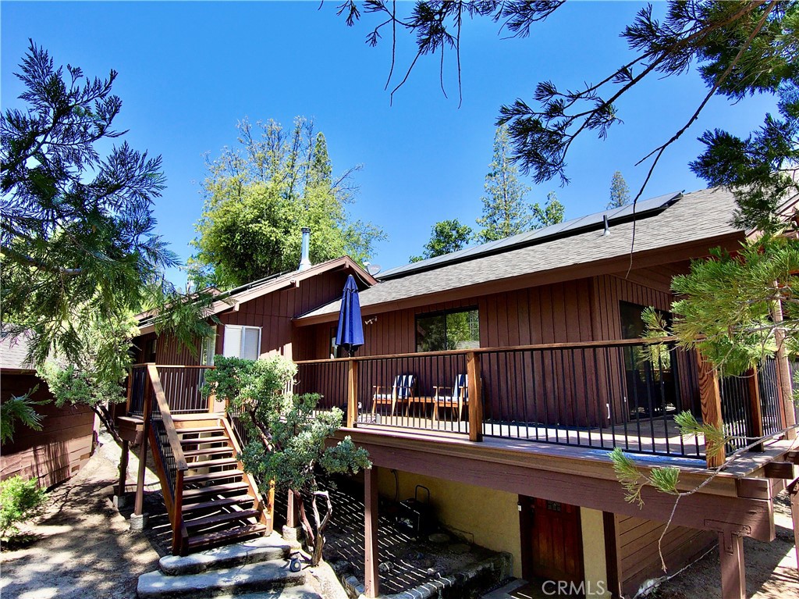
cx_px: 400
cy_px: 300
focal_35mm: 21
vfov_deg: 63.4
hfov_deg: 79.0
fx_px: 484
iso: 100
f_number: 2.8
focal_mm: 3.7
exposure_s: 1/599
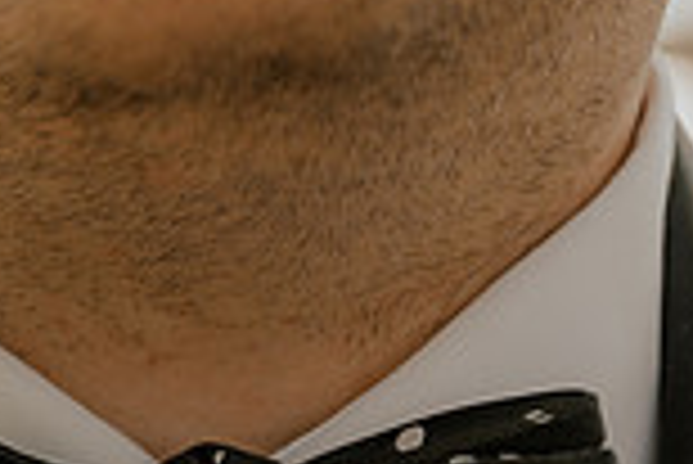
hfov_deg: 11.5
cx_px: 45
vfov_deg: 7.5
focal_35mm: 177
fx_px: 3410
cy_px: 840
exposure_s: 1/320
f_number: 3.5
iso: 250
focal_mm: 47
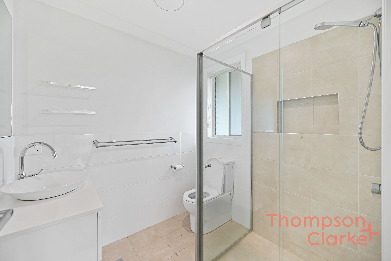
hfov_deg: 104.2
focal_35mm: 14
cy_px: 130
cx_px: 196
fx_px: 152
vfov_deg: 81.3
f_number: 4
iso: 100
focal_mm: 14
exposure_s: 1/6
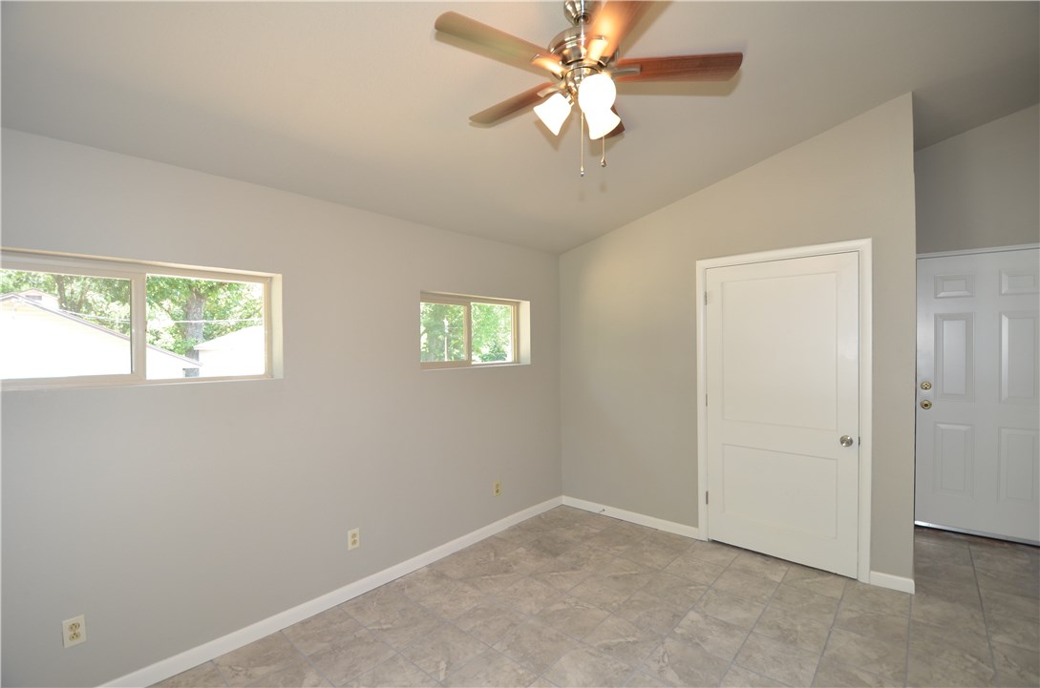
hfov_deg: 100.5
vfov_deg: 77.1
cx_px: 520
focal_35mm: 15
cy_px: 344
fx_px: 432
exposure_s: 1/60
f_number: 4
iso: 280
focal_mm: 10
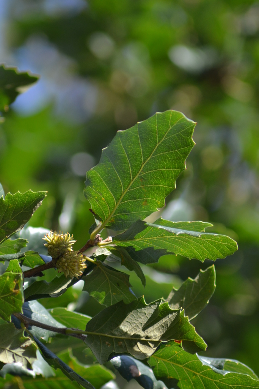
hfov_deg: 3.1
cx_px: 130
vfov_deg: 4.6
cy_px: 194
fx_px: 4854
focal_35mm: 450
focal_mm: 300
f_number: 5.6
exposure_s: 1/640
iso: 400
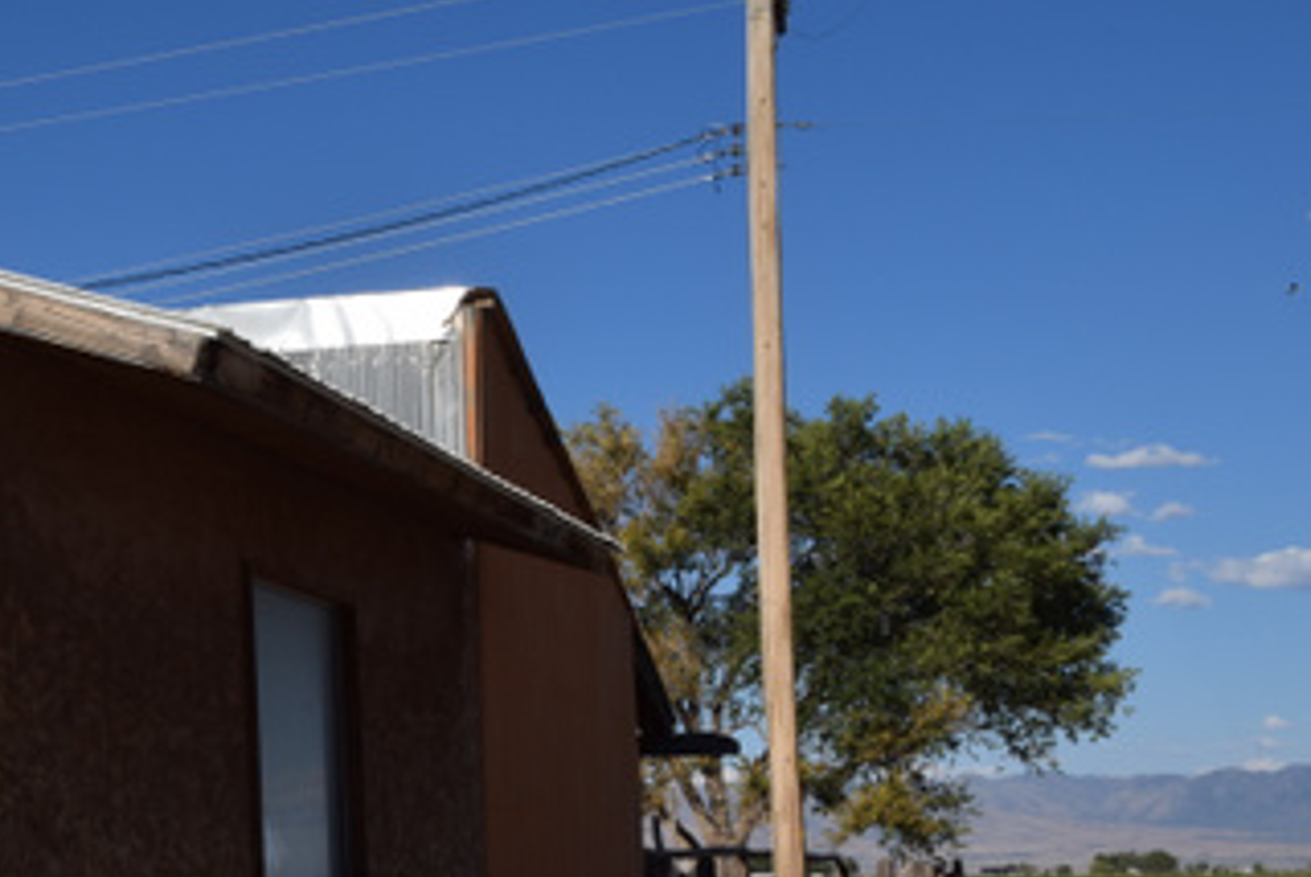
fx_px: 2843
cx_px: 66
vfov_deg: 17.3
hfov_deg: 25.0
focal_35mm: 78
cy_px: 805
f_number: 14
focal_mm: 26
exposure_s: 1/200
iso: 100
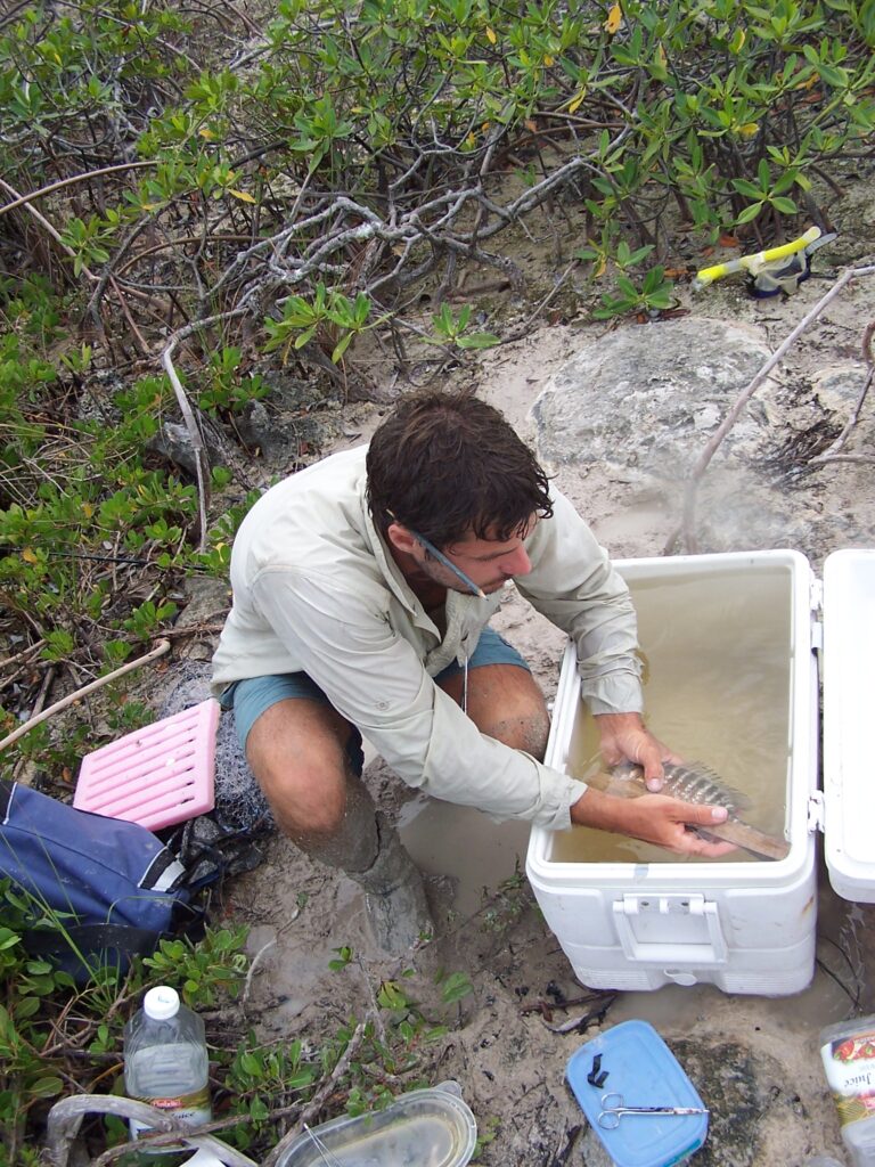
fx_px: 1281
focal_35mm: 38
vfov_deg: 49.0
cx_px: 438
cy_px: 584
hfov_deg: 37.7
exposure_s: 1/500
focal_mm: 6.3
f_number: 2.8
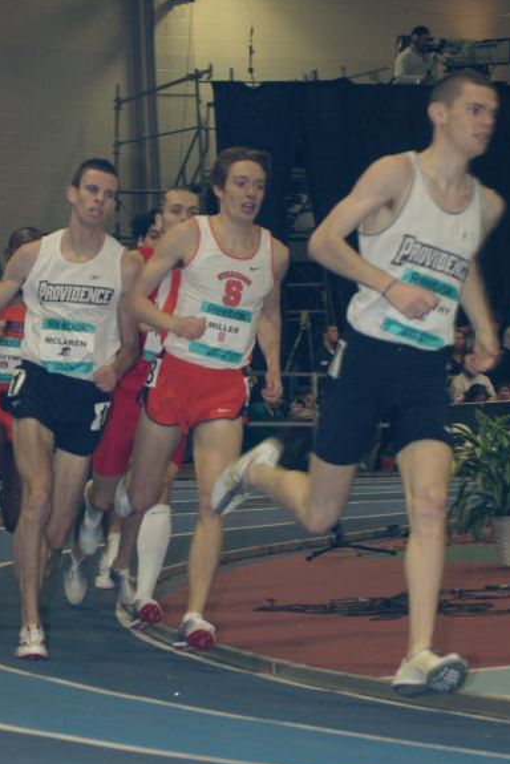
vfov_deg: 12.3
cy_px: 334
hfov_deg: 8.2
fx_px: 3544
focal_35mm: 167
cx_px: 267
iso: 800
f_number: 6.3
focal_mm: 80
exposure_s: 1/125
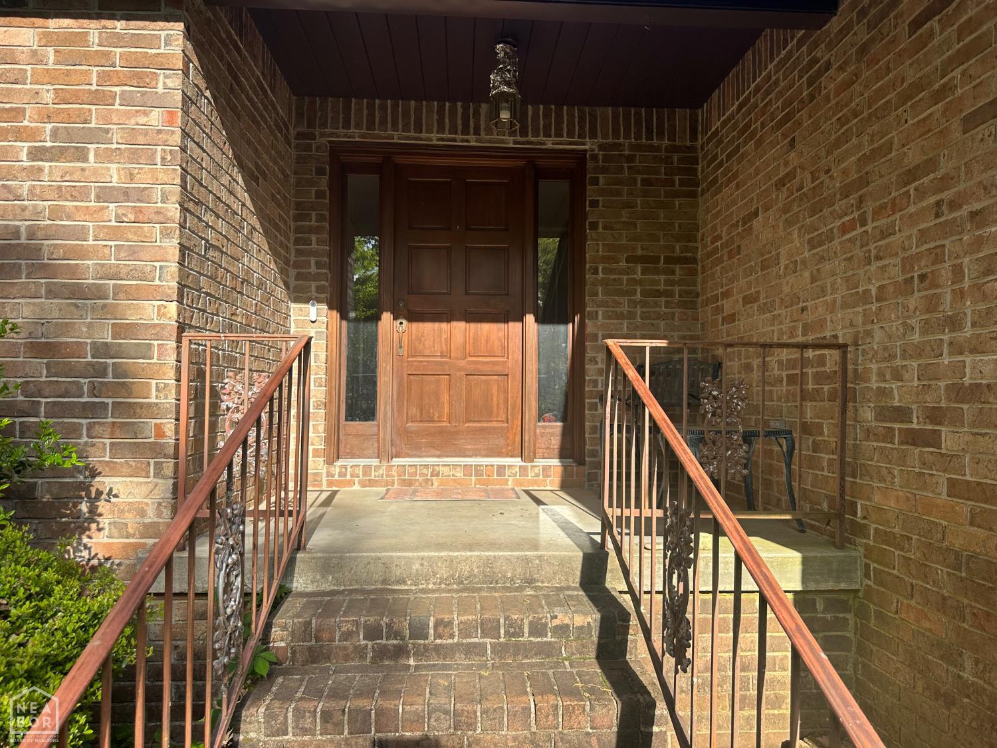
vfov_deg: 56.8
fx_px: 691
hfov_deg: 71.6
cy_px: 374
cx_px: 498
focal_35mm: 24
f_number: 1.78
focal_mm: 6.86
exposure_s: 1/1587
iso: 80
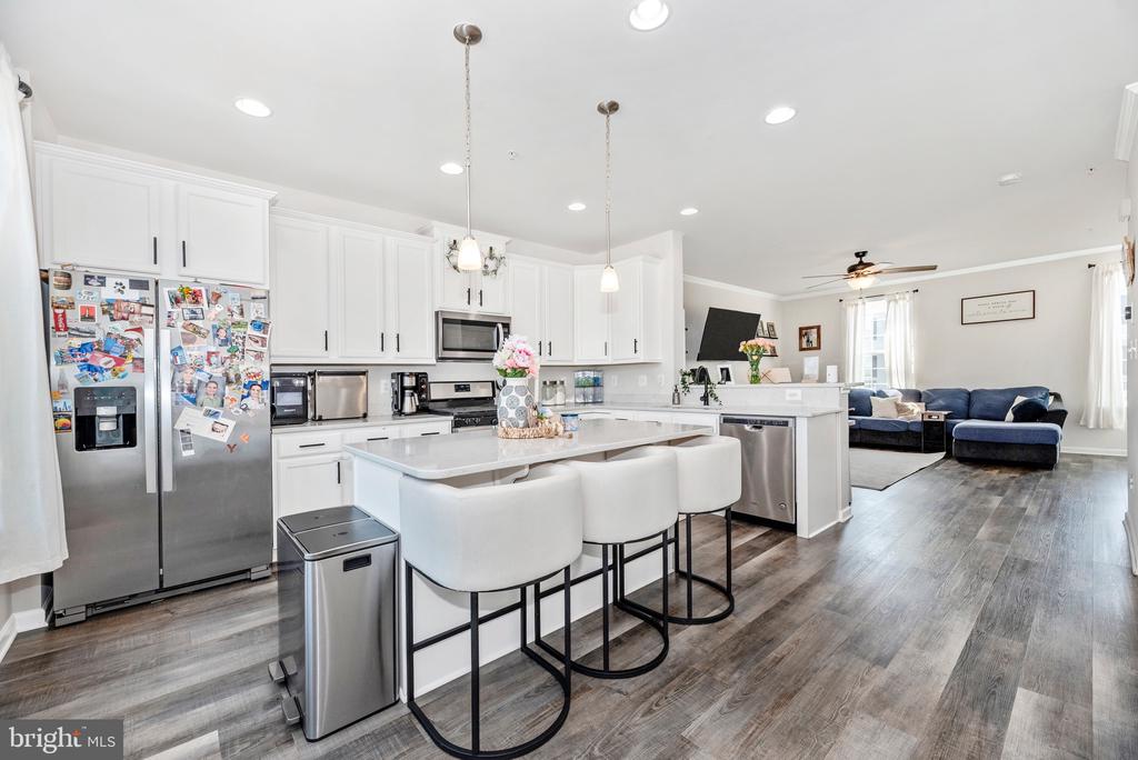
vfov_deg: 81.3
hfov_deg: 104.2
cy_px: 380
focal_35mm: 14
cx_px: 569
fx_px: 443
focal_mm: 14
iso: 400
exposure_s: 1/60
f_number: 9
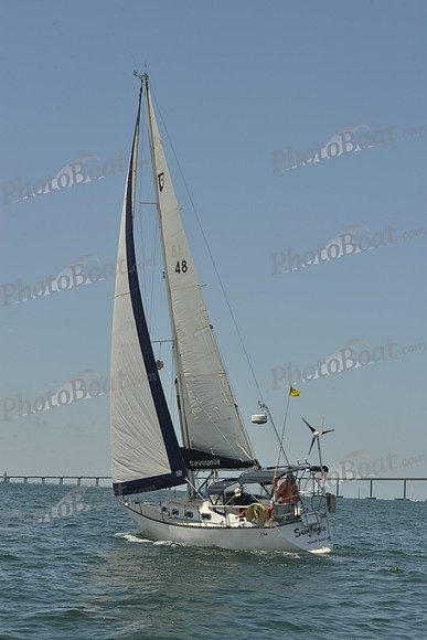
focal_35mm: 70
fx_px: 1245
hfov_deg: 19.5
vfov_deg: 28.8
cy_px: 320
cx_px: 214
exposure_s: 1/500
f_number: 16
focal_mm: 70
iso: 280
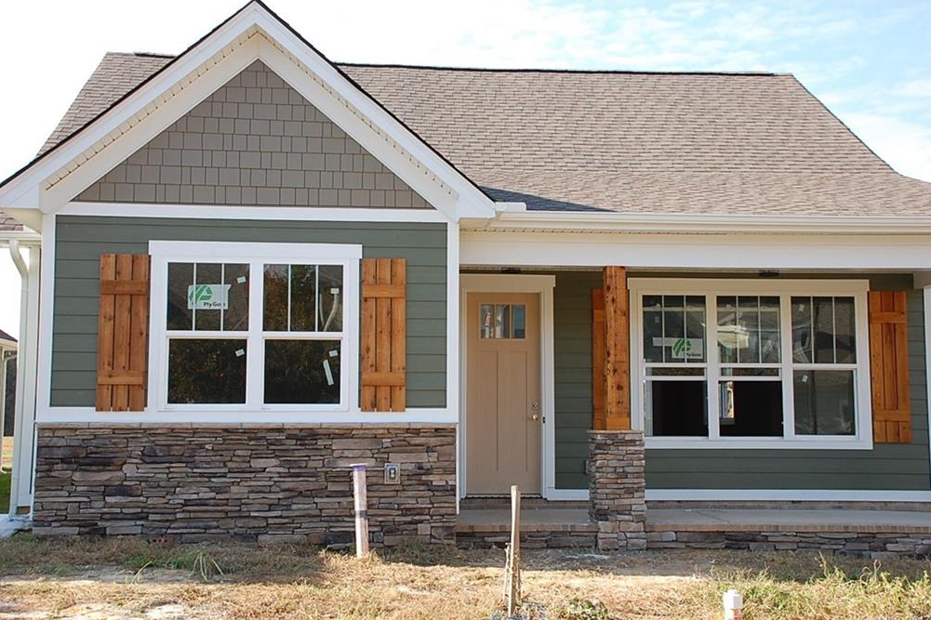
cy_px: 313
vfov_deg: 28.3
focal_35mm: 48
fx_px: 1228
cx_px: 460
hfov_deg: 41.5
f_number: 6.3
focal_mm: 31
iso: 200
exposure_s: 1/160
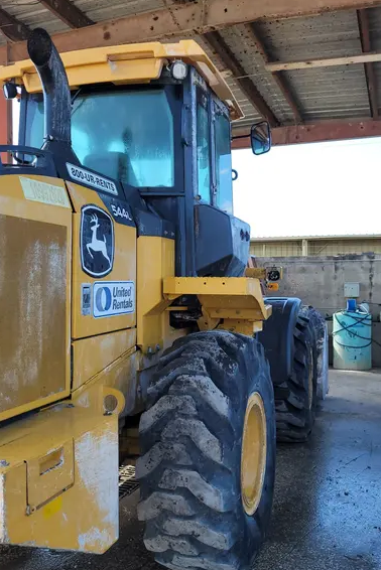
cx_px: 170
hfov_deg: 37.9
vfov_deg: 54.4
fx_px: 555
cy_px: 302
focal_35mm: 35
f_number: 1.8
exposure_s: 1/538
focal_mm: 5.4
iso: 40
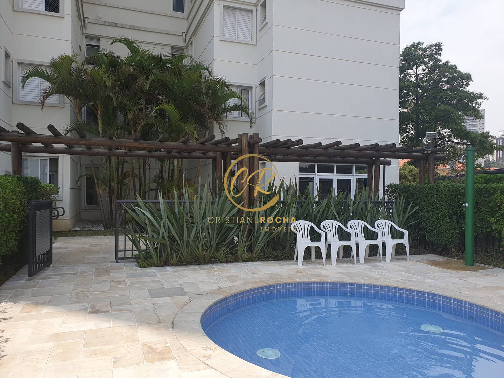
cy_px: 189
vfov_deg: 53.1
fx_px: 379
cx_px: 252
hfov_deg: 67.3
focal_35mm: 26
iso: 50
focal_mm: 4.32
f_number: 2.4
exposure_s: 1/1348
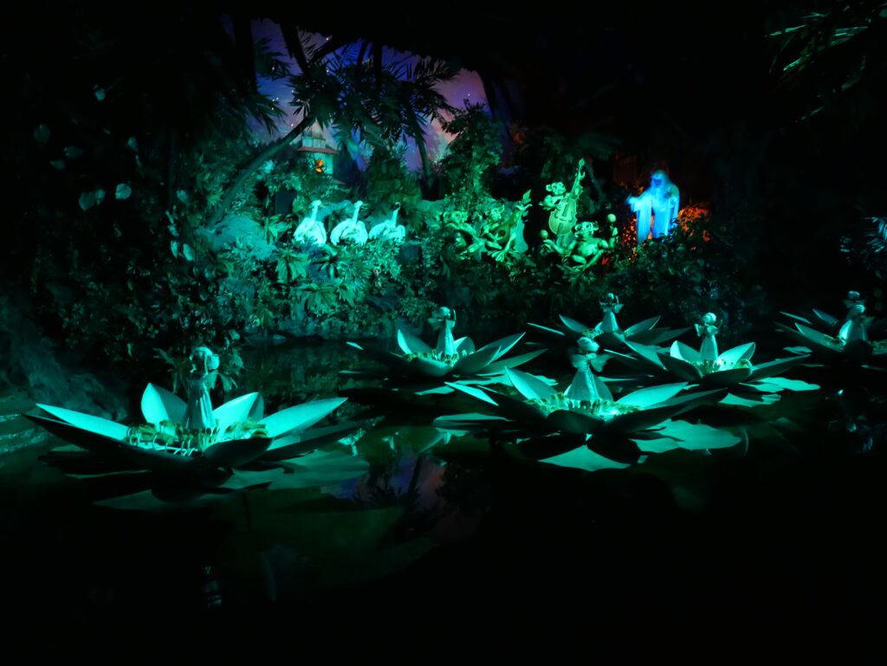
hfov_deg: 53.9
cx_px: 444
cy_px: 333
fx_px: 872
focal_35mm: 34
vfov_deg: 41.8
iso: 3200
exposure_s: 1/8
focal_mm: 17
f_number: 4.1
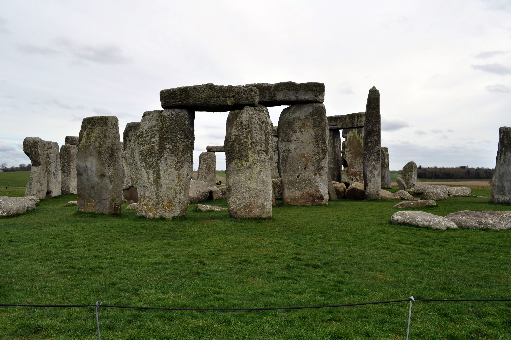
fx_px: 383
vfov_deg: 47.8
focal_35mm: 27
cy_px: 170
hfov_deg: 67.4
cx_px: 256
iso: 200
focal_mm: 18
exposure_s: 1/200
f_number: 10
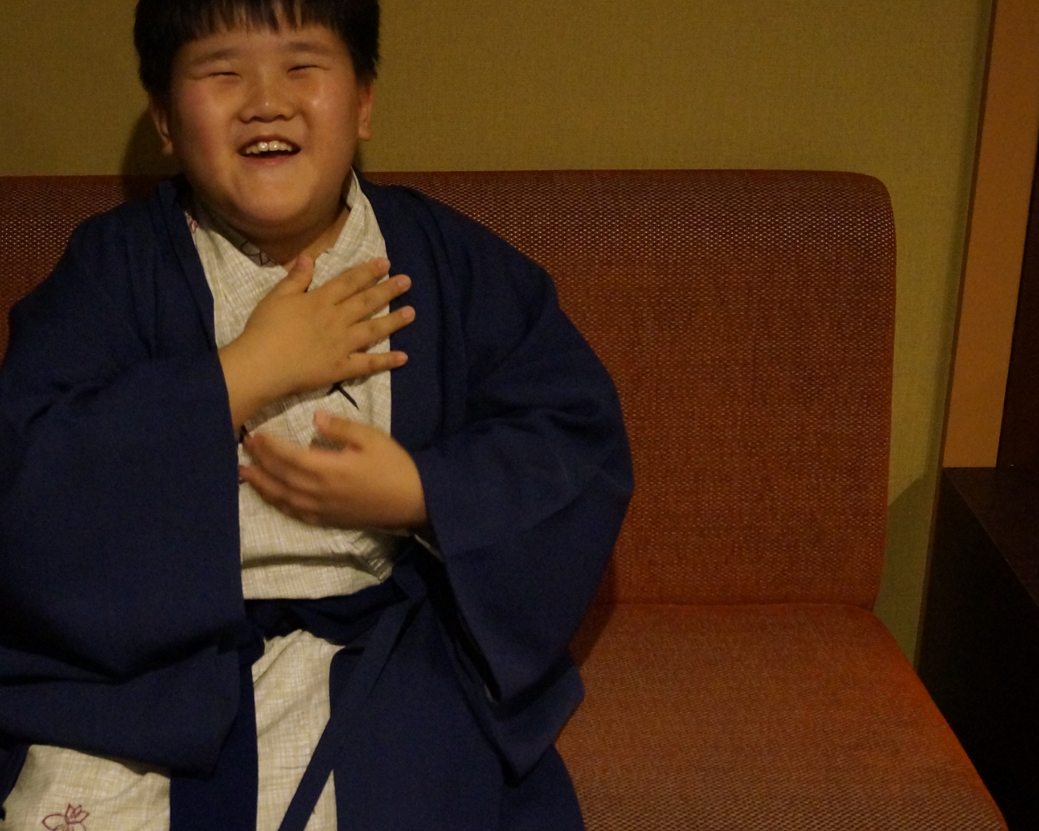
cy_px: 357
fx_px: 1845
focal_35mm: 60
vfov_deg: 25.4
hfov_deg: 31.0
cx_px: 274
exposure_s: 1/50
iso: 3200
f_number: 4.5
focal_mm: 26
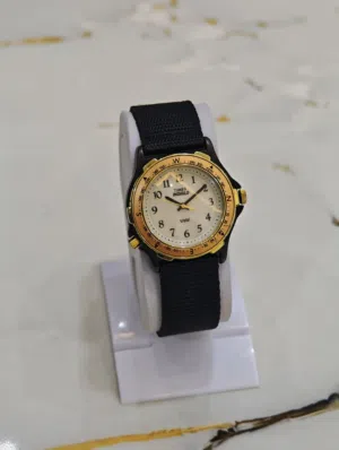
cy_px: 225
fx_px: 1302
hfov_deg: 14.8
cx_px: 170
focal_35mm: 100
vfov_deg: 19.6
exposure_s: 1/300
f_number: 2.6
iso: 3200
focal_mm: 25.1
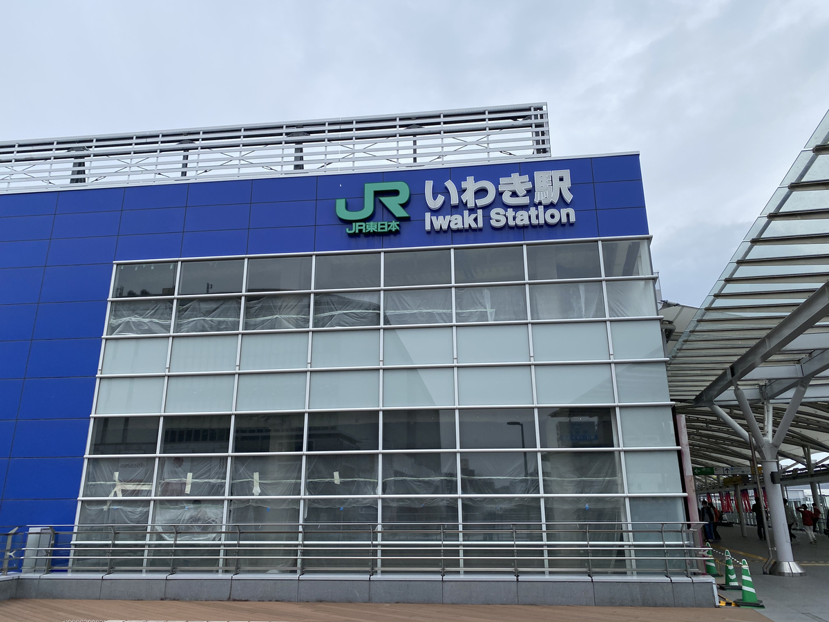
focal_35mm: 26
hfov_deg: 67.3
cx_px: 414
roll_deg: -0.7
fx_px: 623
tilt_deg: +17.7
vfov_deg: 53.1
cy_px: 311
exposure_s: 1/1838
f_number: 1.8
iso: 32
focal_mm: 4.25
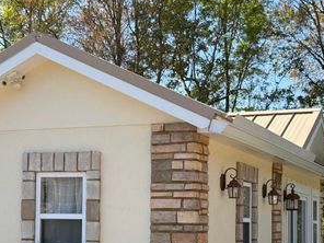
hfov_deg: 24.0
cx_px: 115
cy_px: 192
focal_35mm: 81
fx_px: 758
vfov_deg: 18.1
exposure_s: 1/3096
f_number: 1.78
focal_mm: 6.76
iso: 64
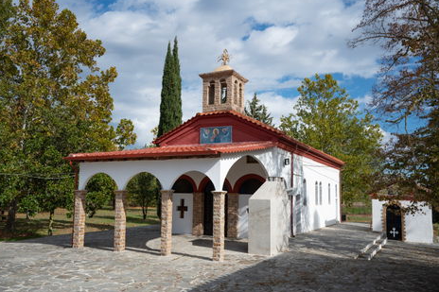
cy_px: 146
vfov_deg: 40.5
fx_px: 396
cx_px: 213
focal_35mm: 33
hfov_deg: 57.9
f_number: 8
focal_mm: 31.5
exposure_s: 1/500
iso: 100
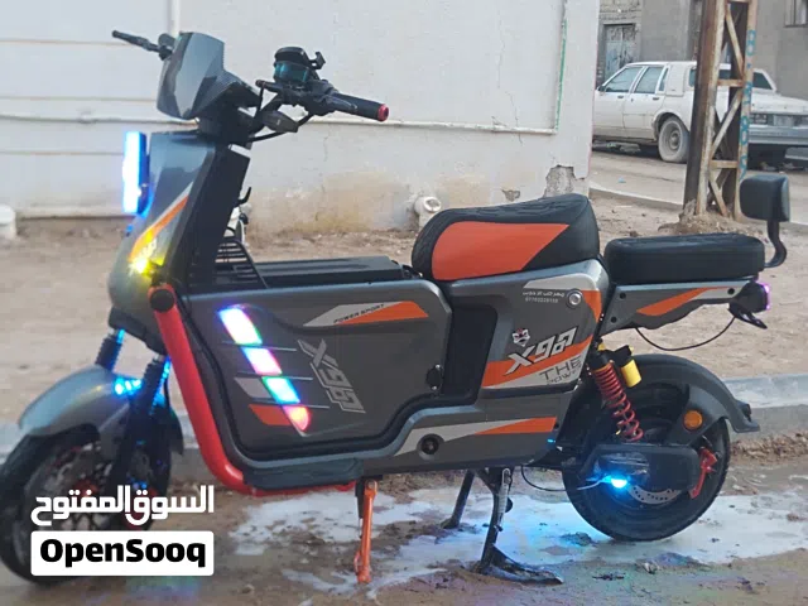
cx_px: 404
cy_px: 303
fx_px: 1190
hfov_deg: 37.5
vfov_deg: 28.6
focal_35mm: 51
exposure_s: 1/33.3
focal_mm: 4.75
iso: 453
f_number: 1.8
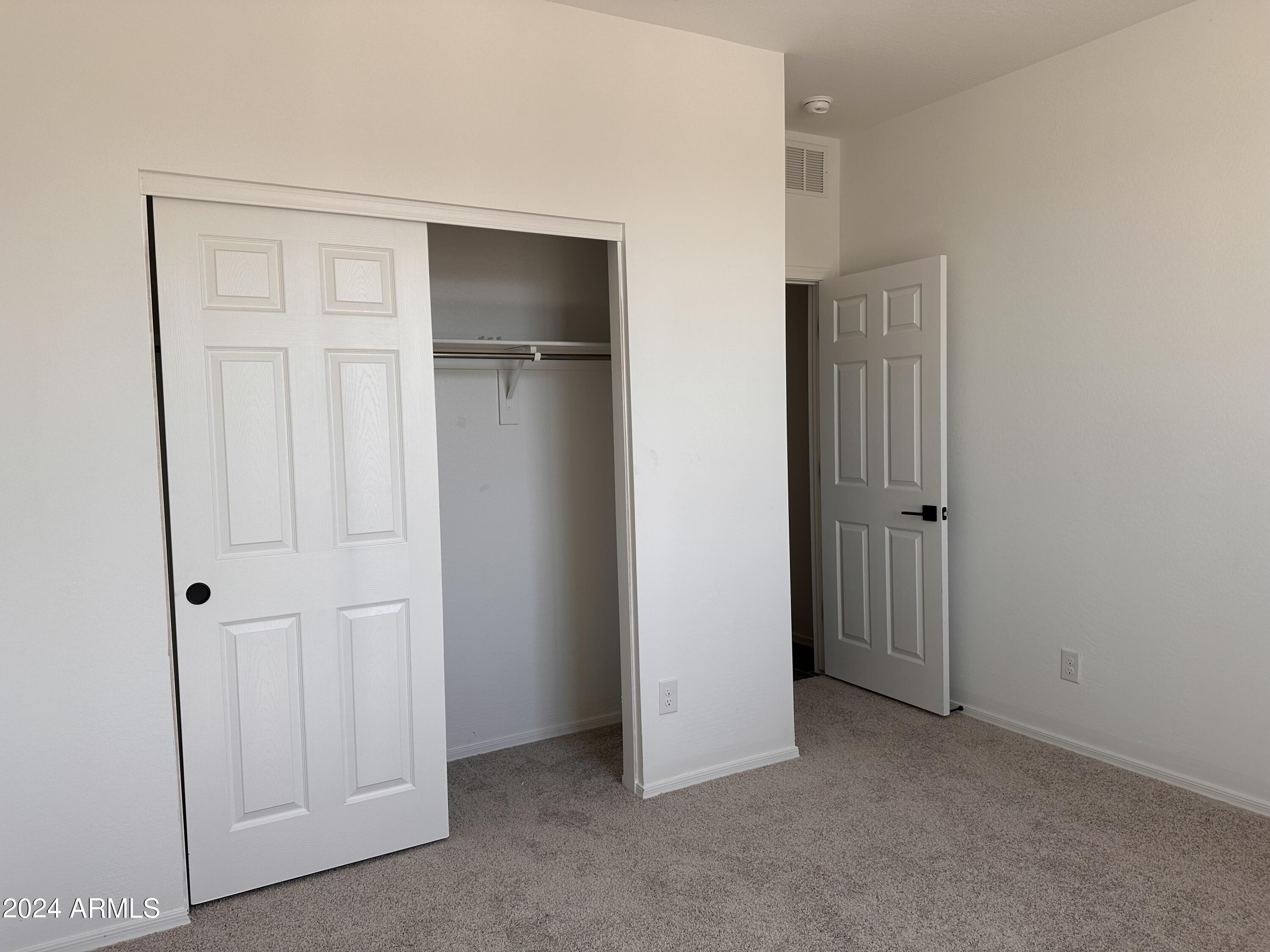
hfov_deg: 71.6
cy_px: 476
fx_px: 881
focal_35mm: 24
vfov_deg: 56.8
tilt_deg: -3.9
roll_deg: +0.9
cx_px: 635
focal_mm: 6.86
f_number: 1.78
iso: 80
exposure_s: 1/253
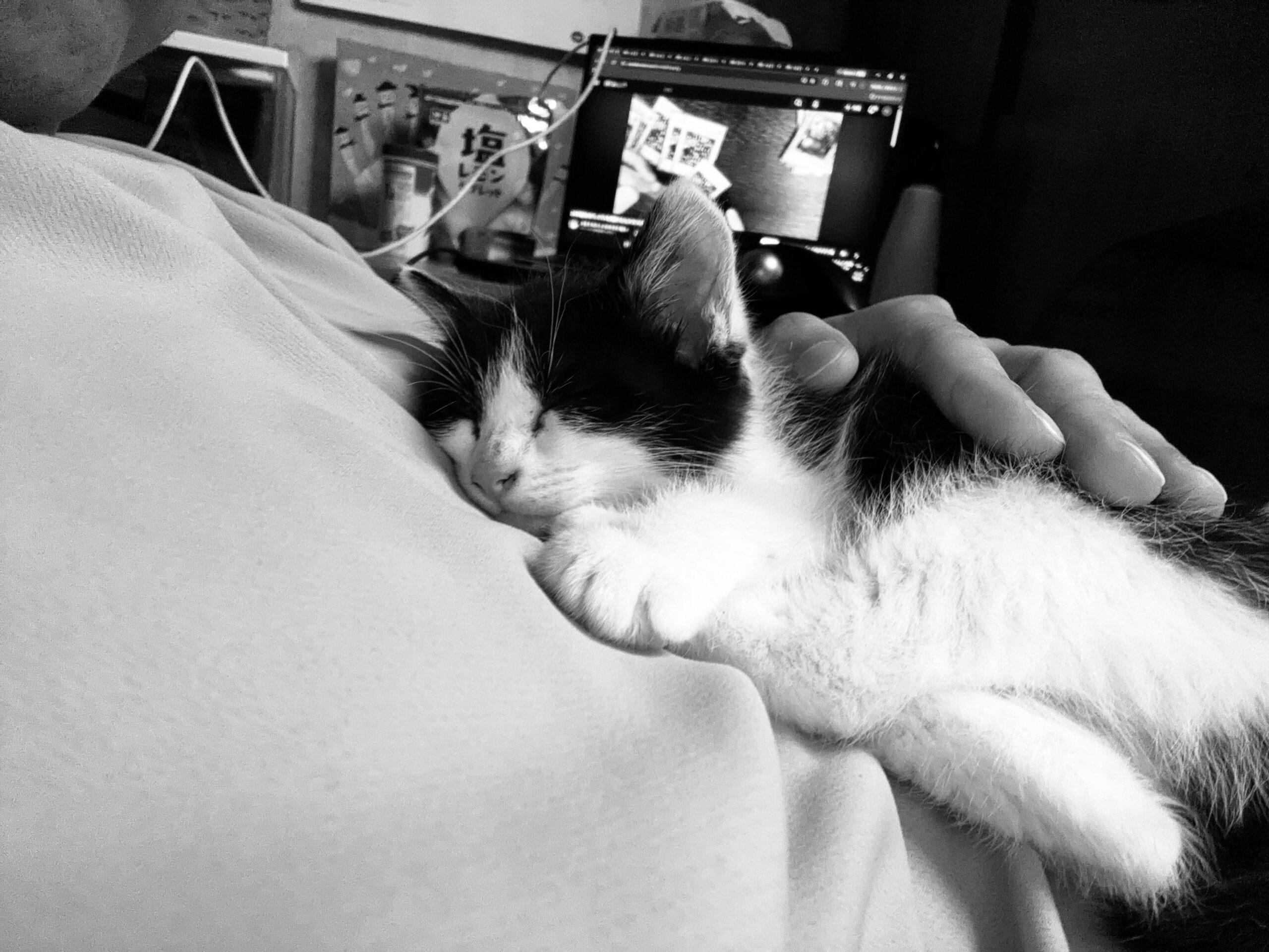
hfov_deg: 73.9
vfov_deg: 58.9
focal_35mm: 23
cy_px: 476
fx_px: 843
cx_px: 634
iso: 125
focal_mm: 2.69
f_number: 1.9
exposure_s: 1/50
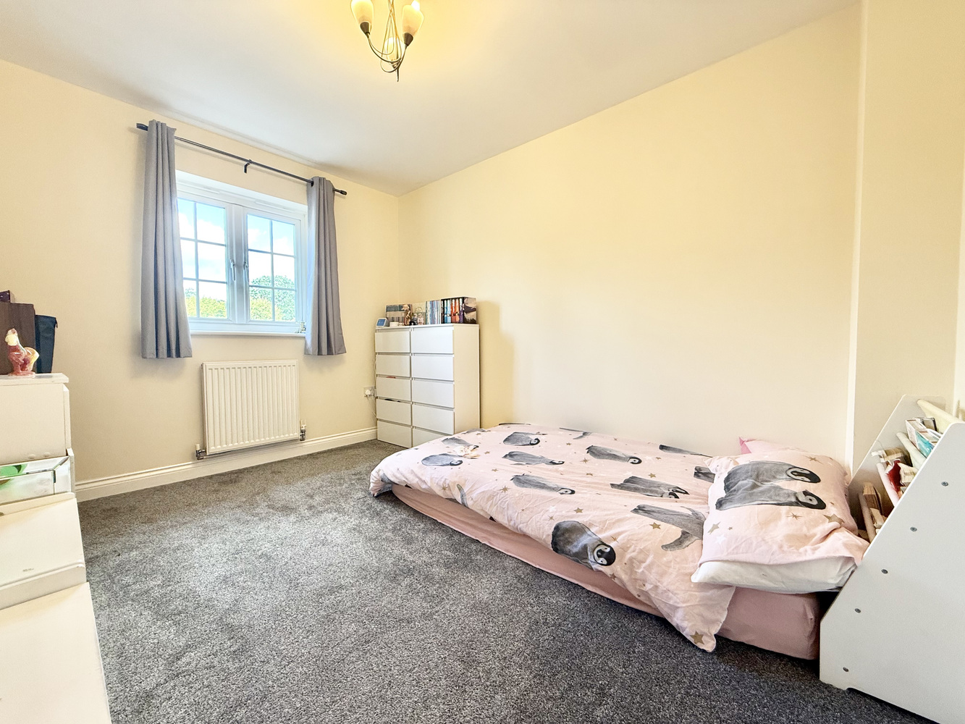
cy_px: 362
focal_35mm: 14
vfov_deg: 85.7
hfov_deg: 102.1
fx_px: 390
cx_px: 482
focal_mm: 2.22
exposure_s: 1/100
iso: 160
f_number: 2.2
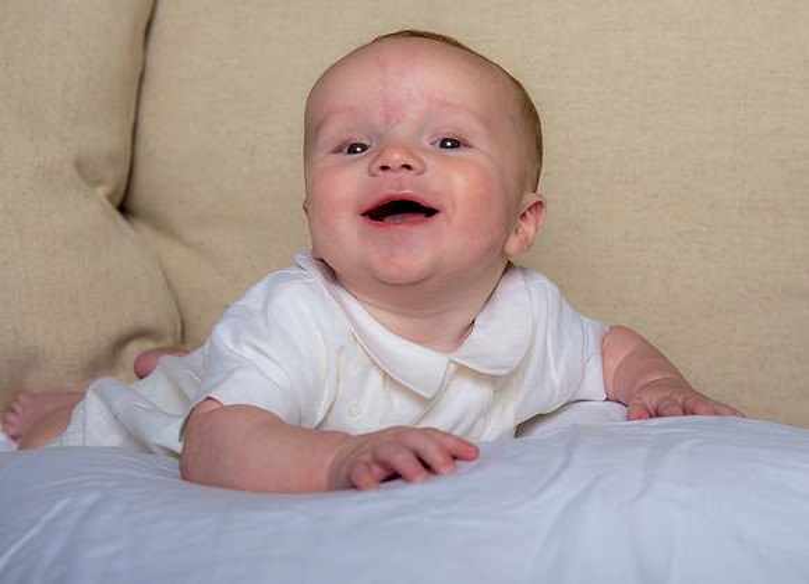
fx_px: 1362
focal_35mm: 59
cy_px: 337
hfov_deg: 32.9
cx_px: 506
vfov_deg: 24.2
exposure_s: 1/200
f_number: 5
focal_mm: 48
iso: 200
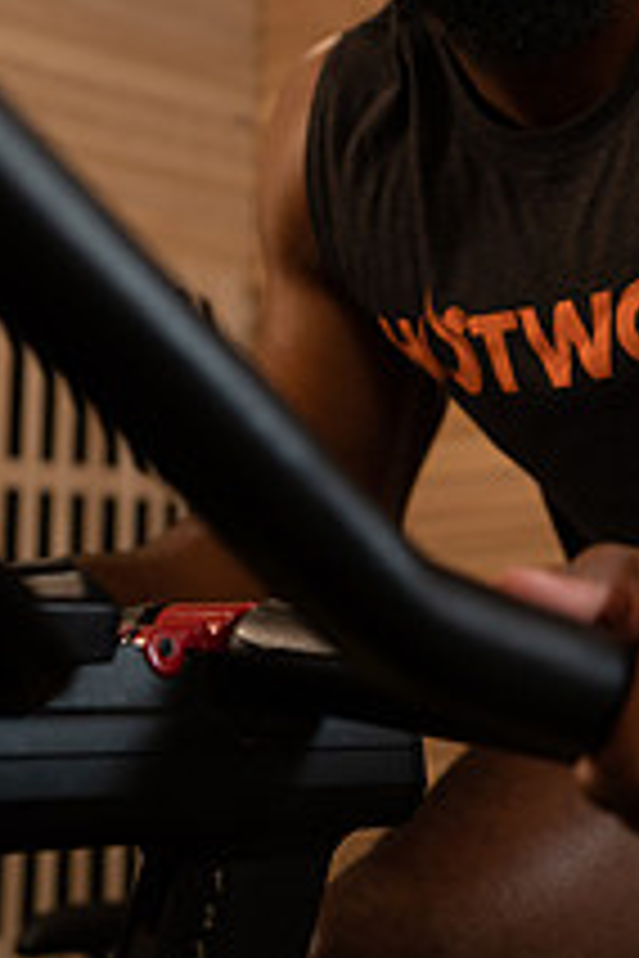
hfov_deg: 18.2
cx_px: 549
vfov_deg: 27.0
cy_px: 238
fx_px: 1970
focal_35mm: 74
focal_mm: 35
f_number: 2.8
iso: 400
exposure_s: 1/160
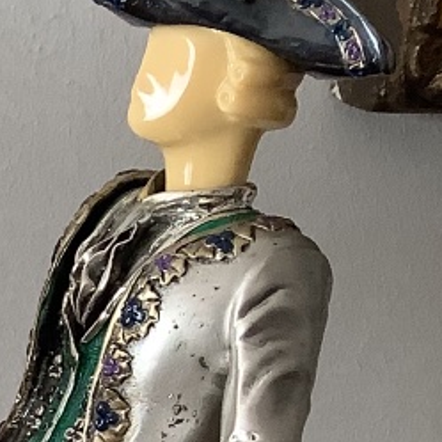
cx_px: -611
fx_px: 1907
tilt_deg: -20.1
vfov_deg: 13.0
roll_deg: +0.0
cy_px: 462
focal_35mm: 132
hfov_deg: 11.1
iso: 80
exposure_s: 1/100
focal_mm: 3.3
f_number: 2.4
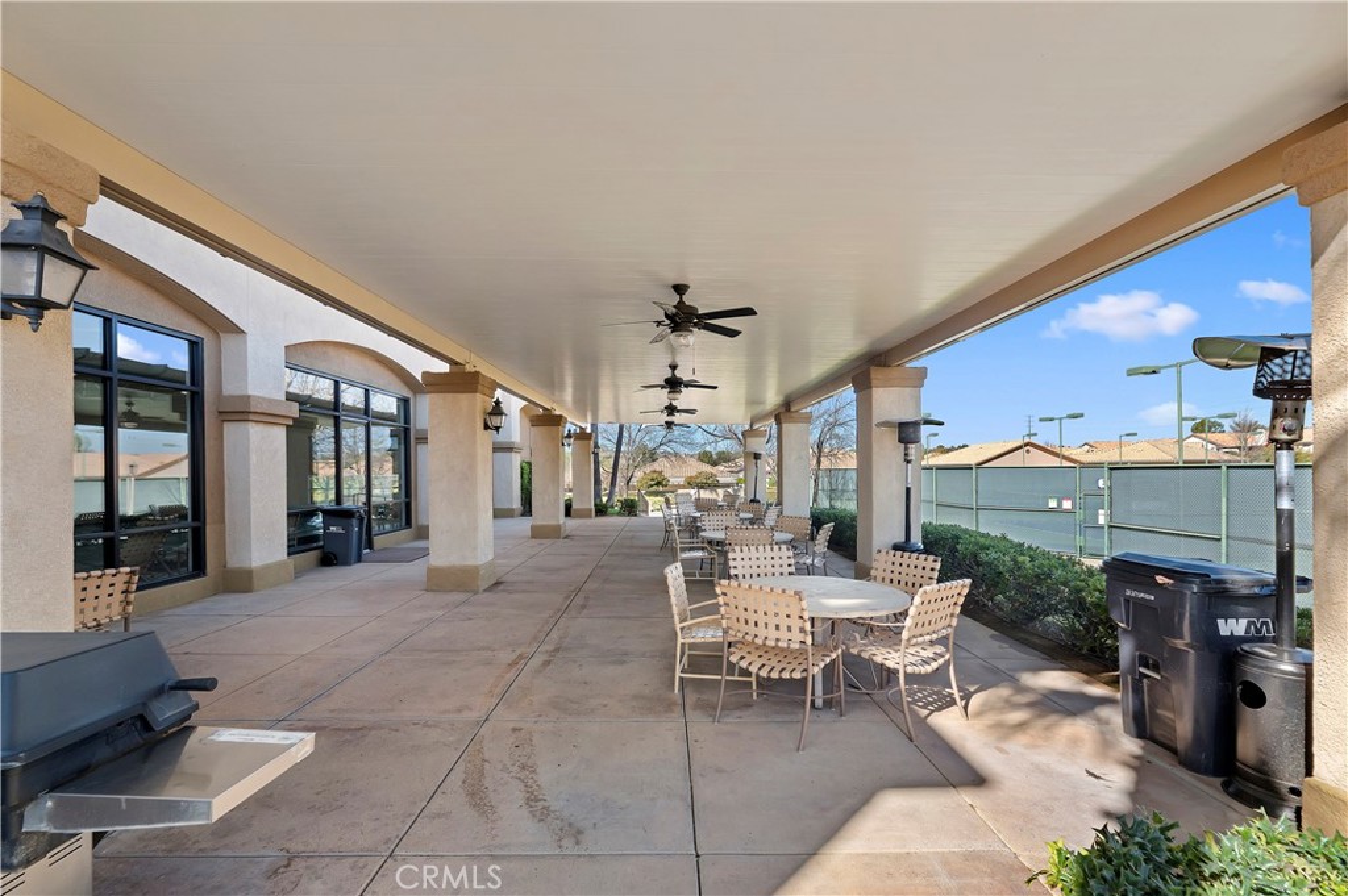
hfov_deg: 104.3
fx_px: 524
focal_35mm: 14
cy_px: 448
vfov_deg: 81.1
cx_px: 674
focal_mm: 14
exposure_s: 1/500
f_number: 7.1
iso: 800
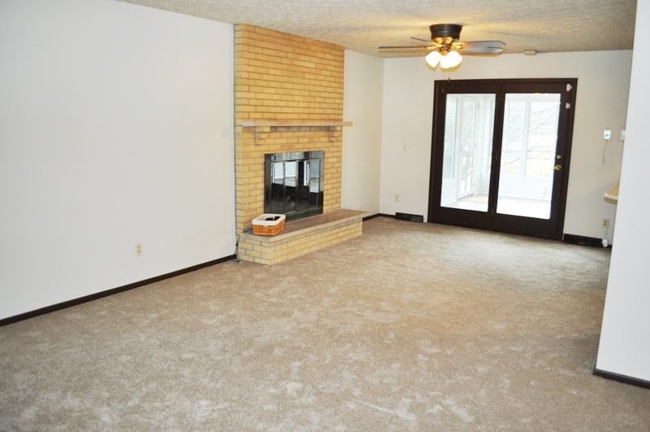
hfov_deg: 67.5
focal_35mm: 27
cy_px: 216
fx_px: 487
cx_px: 325
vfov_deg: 47.8
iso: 560
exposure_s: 1/60
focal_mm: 18
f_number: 4
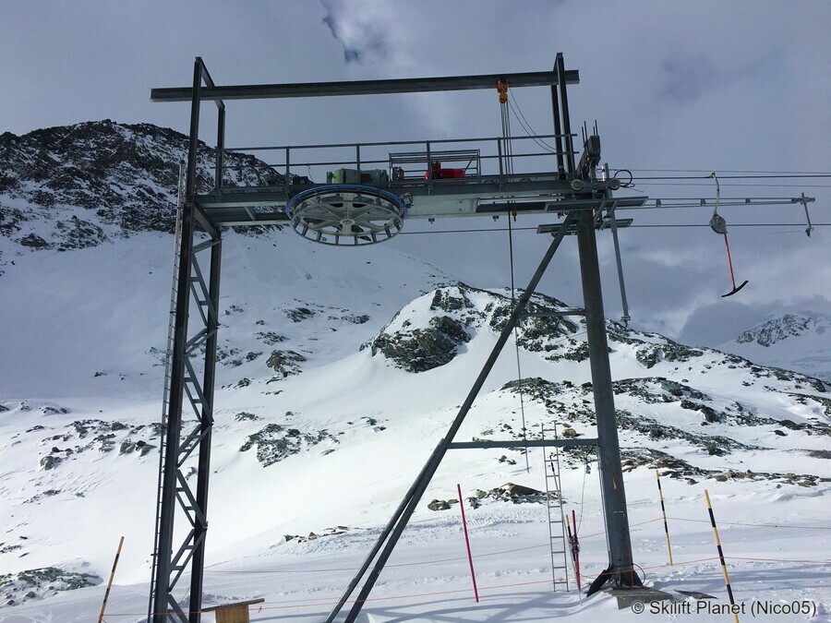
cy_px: 312
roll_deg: +2.6
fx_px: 696
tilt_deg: +15.5
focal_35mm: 29
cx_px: 416
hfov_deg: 61.7
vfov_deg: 48.2
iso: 25
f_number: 2.2
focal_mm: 4.15
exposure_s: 1/6410
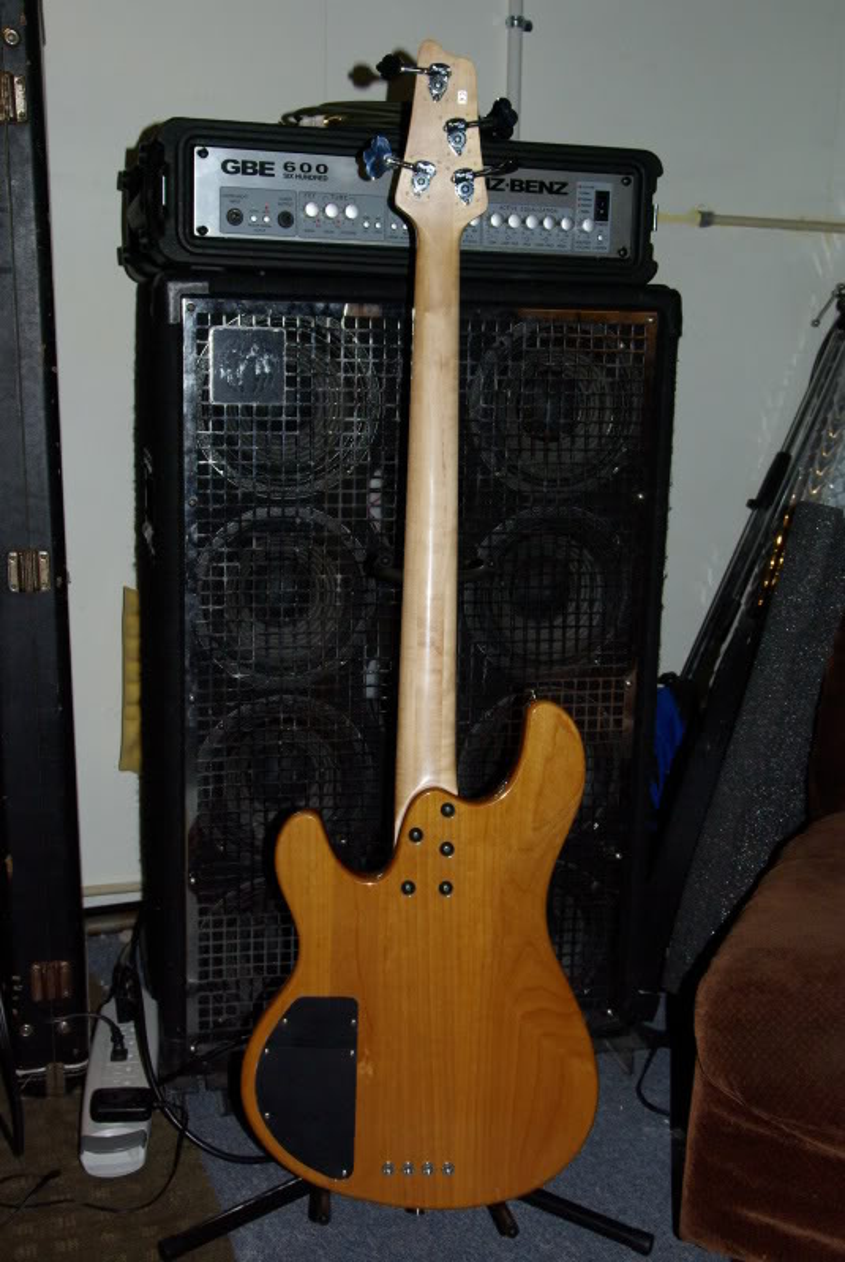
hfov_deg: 30.9
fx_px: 1527
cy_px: 631
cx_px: 422
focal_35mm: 44
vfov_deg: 44.9
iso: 800
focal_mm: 29
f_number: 8
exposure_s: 1/45
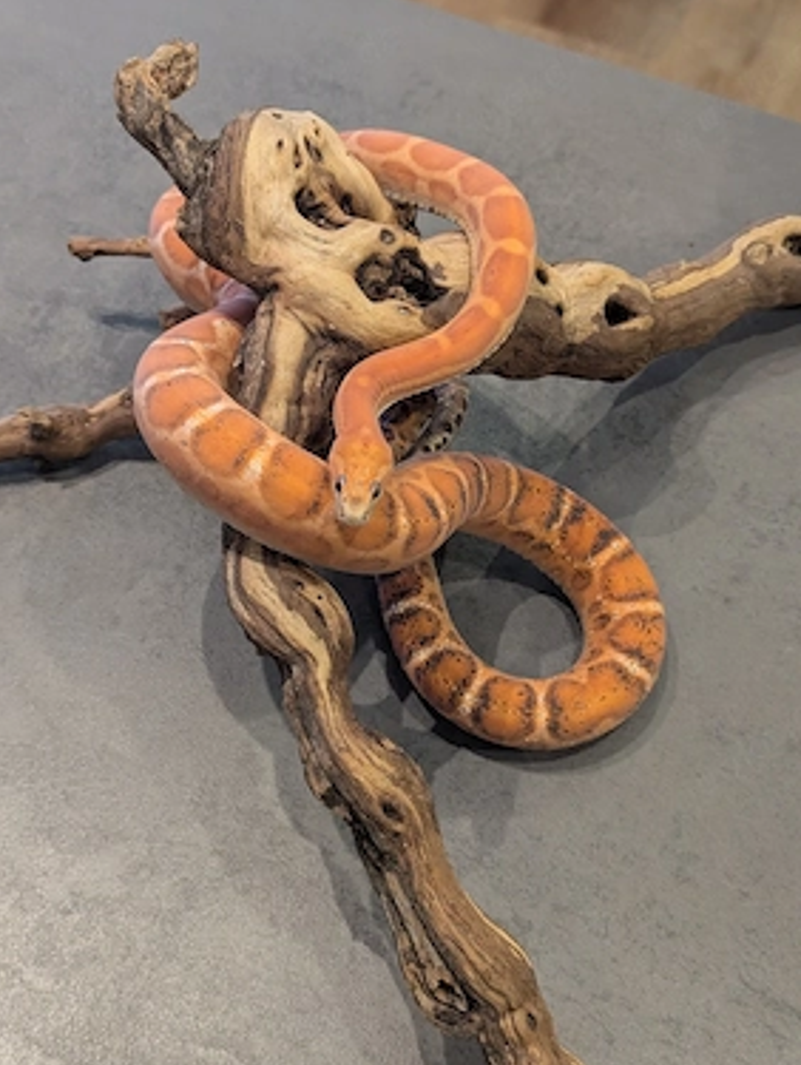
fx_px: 1571
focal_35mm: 51
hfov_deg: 28.6
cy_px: 557
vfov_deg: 37.5
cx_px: 381
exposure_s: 1/101
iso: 402
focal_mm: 6.81
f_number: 1.85
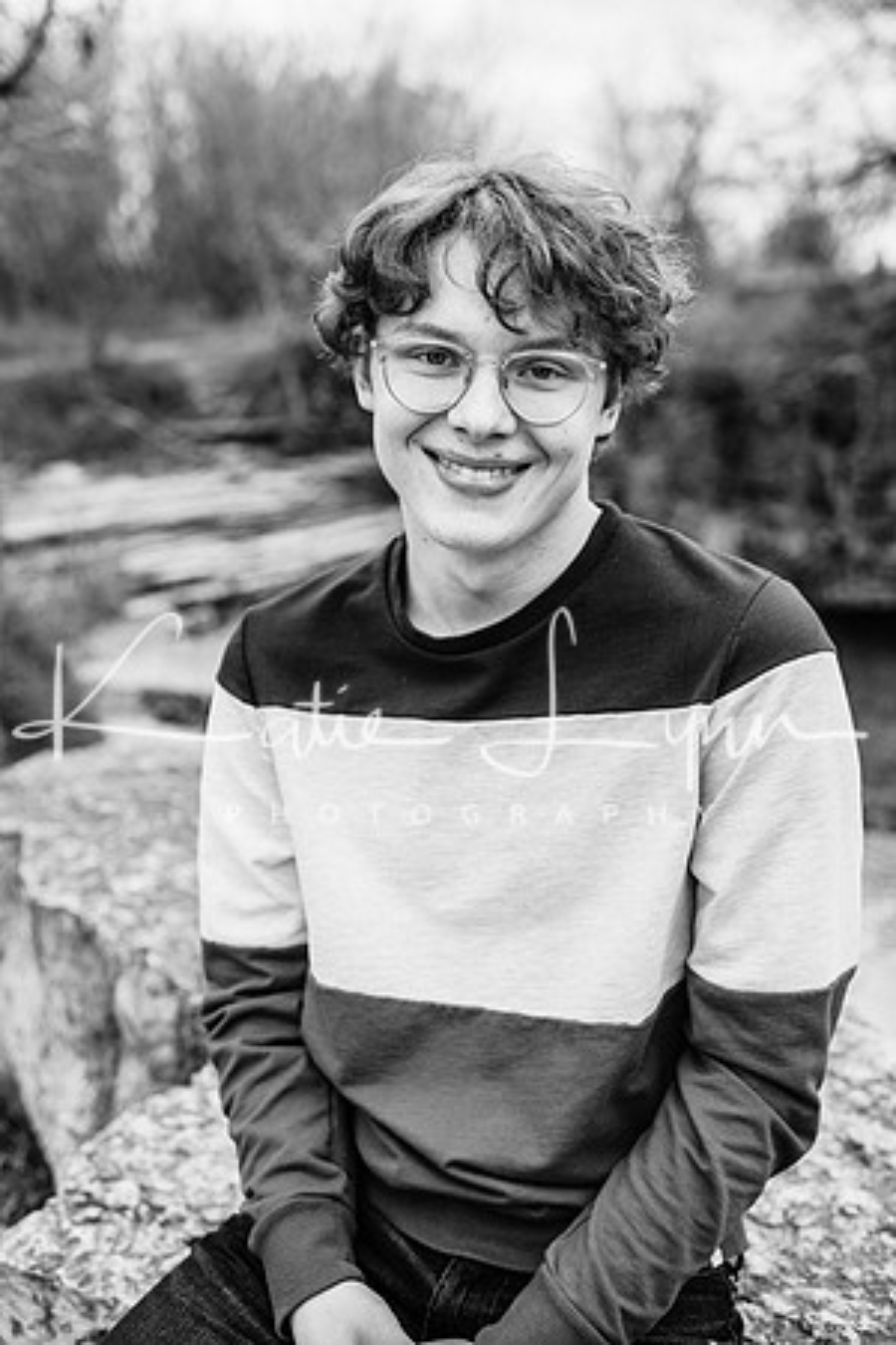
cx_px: 448
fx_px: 1307
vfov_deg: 54.4
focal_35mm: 35
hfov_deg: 37.9
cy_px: 672
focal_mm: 35
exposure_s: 1/500
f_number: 2.8
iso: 250
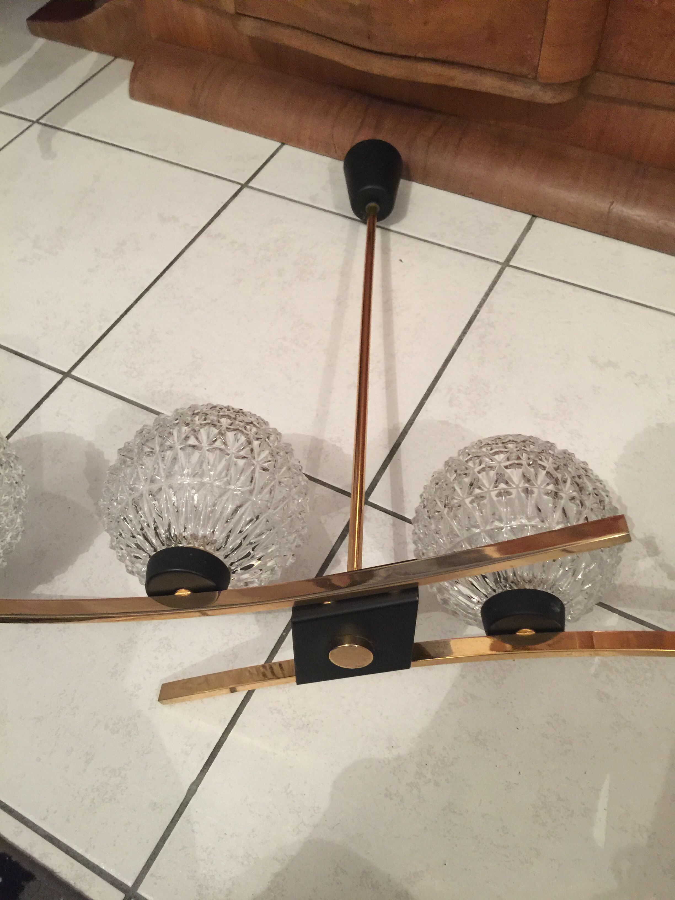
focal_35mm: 29
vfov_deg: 61.7
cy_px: 450
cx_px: 338
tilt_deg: -53.6
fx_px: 754
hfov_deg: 48.2
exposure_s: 1/8
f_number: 2.2
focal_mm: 4.15
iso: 125
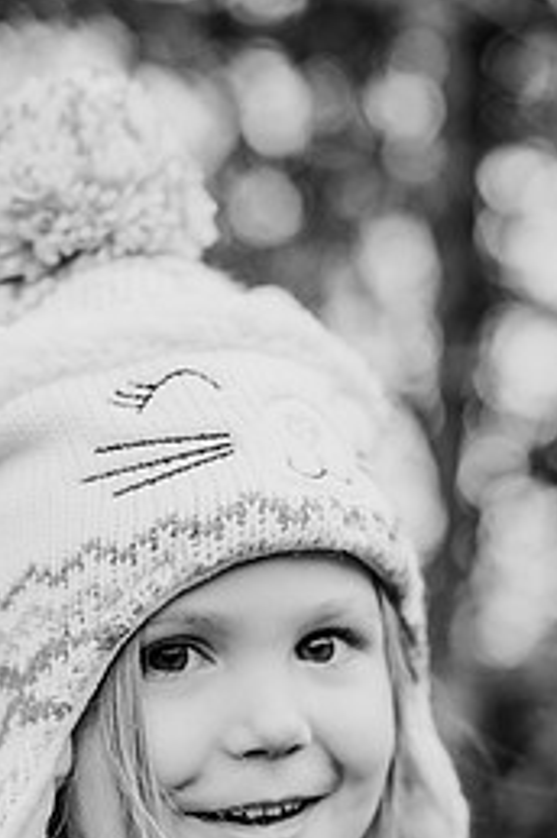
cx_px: 262
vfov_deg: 23.0
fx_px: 2024
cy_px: 702
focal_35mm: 87
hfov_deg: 15.7
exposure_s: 1/800
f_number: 2.2
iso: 320
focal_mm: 50
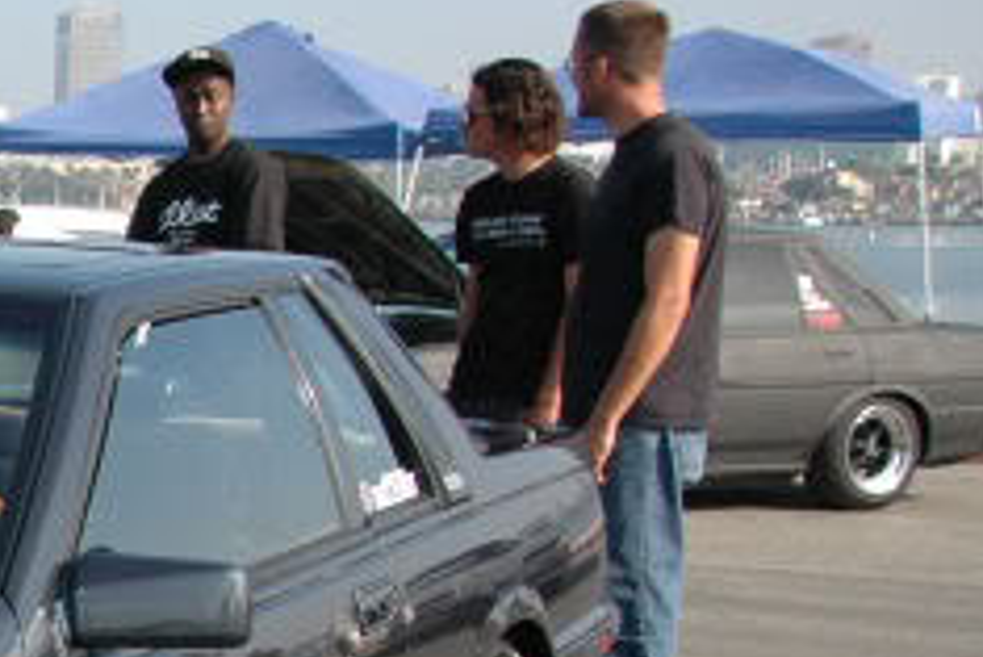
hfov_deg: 19.2
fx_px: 2514
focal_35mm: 92
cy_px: 720
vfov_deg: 14.5
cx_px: -510
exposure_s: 1/1000
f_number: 4.5
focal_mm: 20
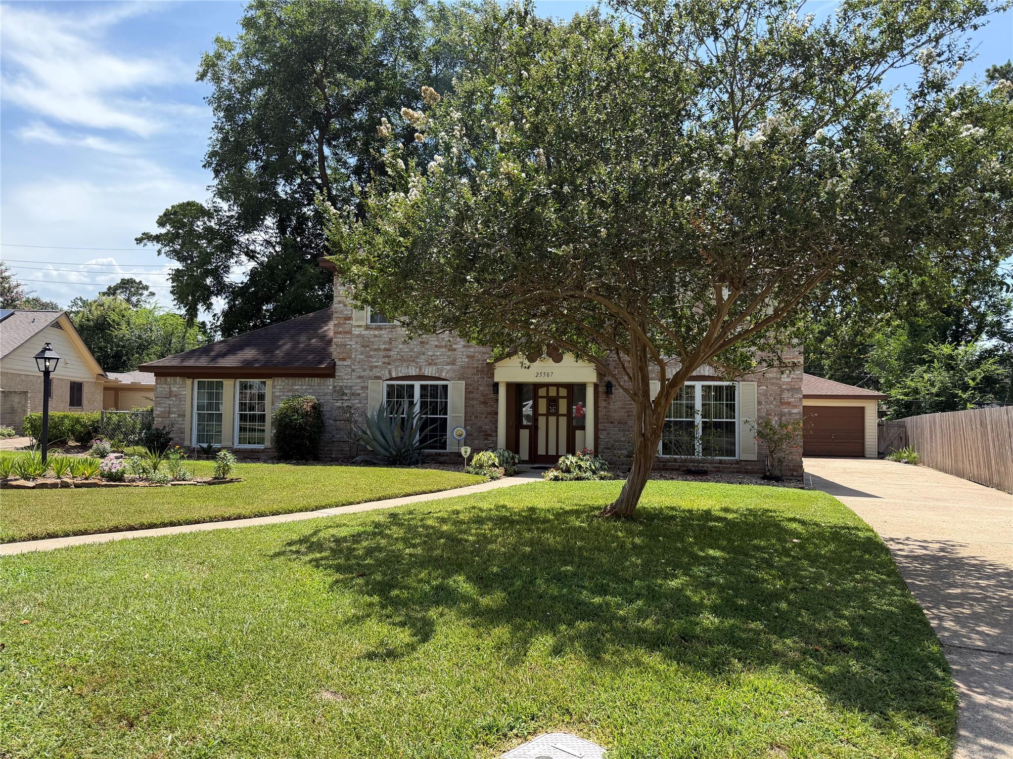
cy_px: 380
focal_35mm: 24
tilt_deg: +2.4
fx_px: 702
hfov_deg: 71.6
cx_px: 506
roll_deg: -1.1
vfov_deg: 56.8
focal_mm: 6.76
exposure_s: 1/3279
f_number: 1.78
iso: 125
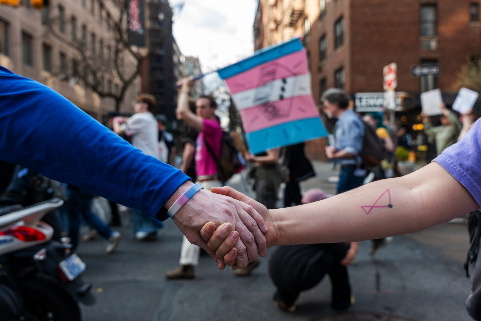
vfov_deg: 45.0
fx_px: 387
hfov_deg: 63.7
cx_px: 240
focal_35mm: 29
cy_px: 160
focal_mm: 29
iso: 50
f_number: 4
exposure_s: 1/80
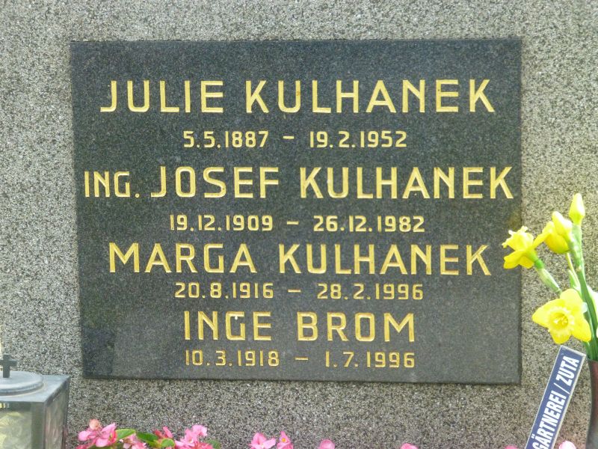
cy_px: 224
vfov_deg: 12.9
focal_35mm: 115
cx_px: 299
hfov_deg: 17.1
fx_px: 1987
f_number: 5.3
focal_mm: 20.6
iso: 800
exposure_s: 1/320
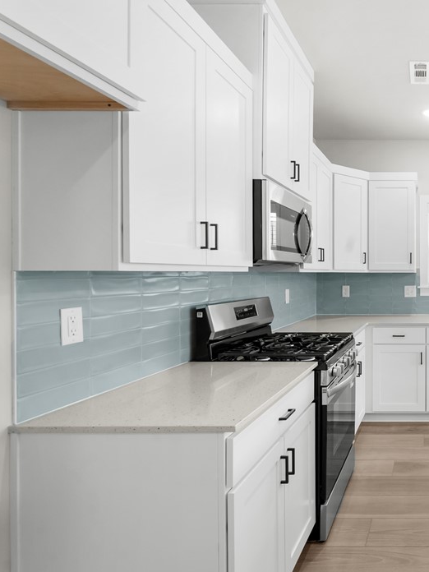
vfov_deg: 79.0
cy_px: 284
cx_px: 391
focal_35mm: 21
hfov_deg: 54.6
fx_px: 347
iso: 2500
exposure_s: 1/30
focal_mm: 14
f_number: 9
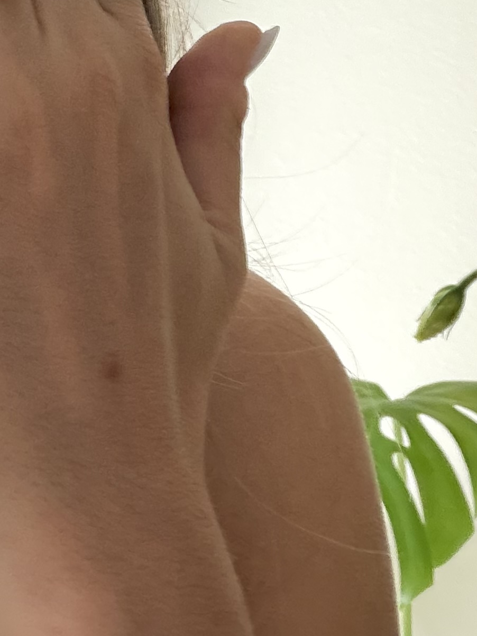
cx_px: 172
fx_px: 1415
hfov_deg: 19.1
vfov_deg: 24.5
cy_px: 44
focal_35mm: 77
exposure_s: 1/30
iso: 500
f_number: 1.9
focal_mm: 2.71
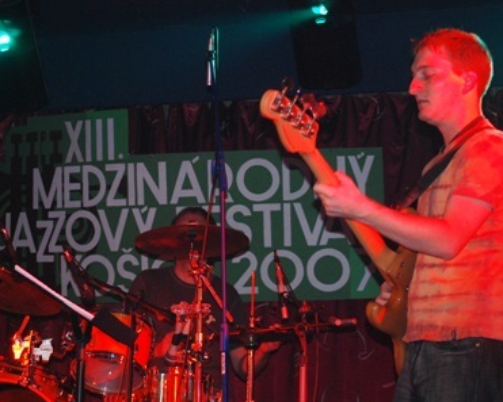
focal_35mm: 94
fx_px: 1393
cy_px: 202
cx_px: 225
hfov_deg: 20.5
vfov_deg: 16.4
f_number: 5
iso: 800
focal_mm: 55
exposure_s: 1/60
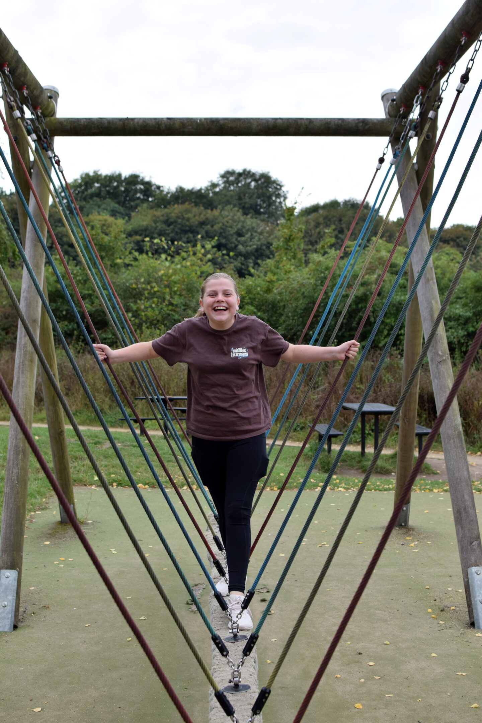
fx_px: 1054
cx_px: 241
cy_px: 362
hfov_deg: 25.8
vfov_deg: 37.9
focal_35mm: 52
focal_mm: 35
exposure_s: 1/1250
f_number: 4.5
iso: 400
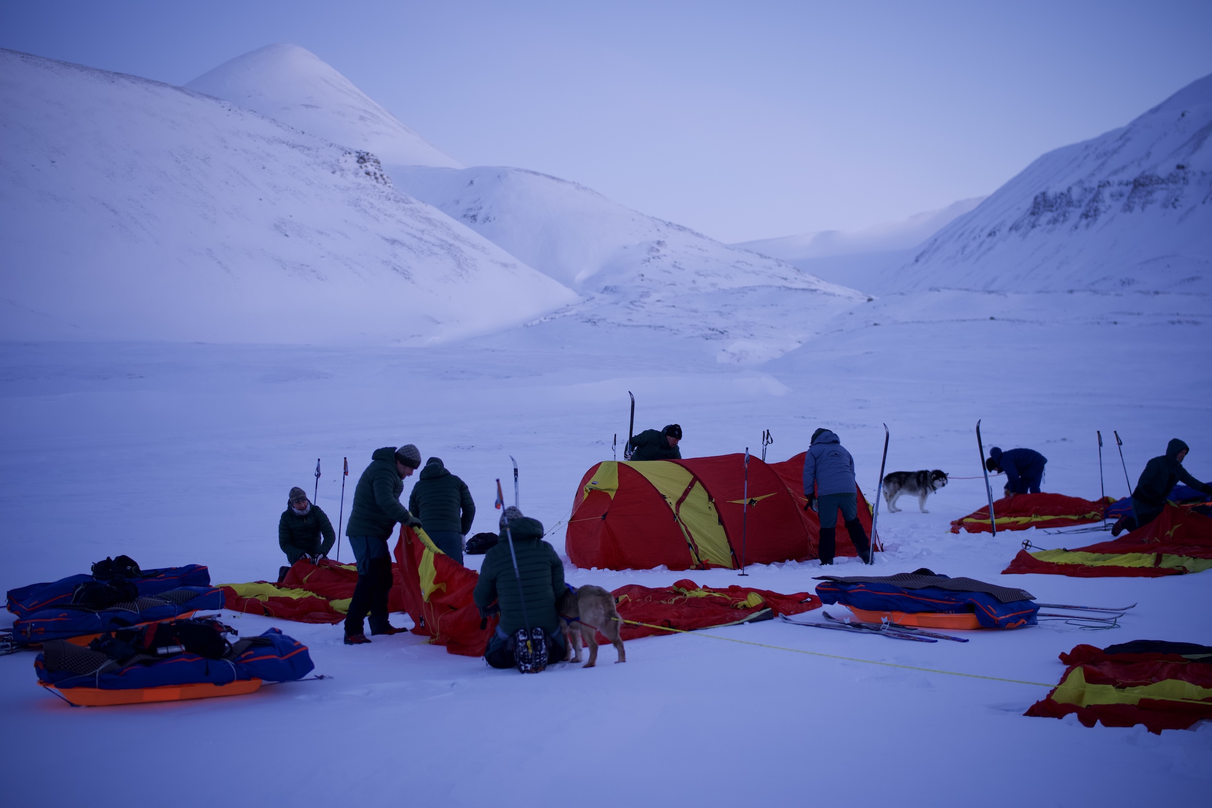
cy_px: 404
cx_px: 606
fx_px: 1683
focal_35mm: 50
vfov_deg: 27.0
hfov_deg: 39.6
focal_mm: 50
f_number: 1.8
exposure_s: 1/200
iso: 500
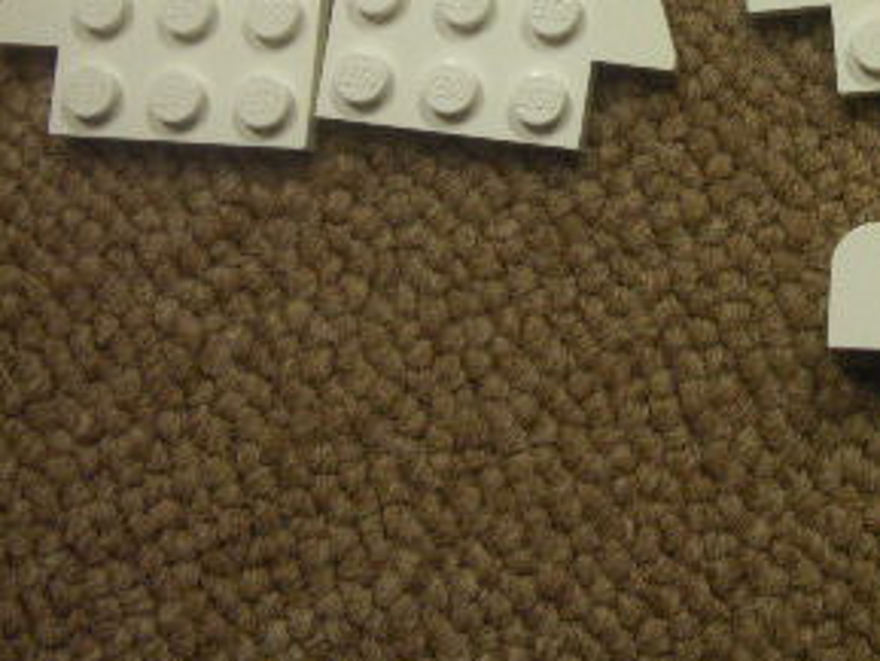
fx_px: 2085
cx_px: 923
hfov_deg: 22.7
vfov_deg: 17.6
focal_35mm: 82
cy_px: 0
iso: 160
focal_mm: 7.7
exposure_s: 1/25
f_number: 3.5
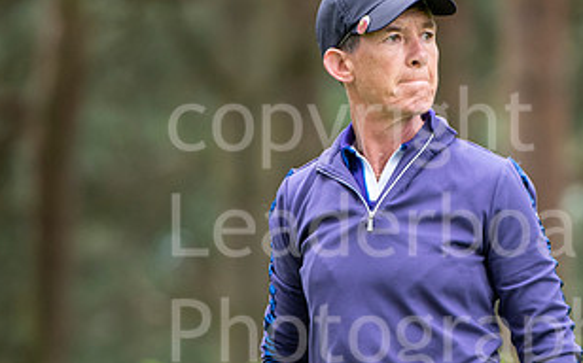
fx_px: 9145
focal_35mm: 576
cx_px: 416
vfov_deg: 2.3
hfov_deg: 3.7
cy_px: 243
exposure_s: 1/1000
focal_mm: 200
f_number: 2.8
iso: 800
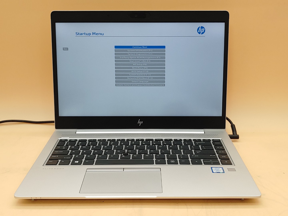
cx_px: 144
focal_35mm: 41
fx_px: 341
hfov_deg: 45.8
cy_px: 108
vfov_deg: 35.1
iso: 50
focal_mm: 4.36
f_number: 1.8
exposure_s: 1/120
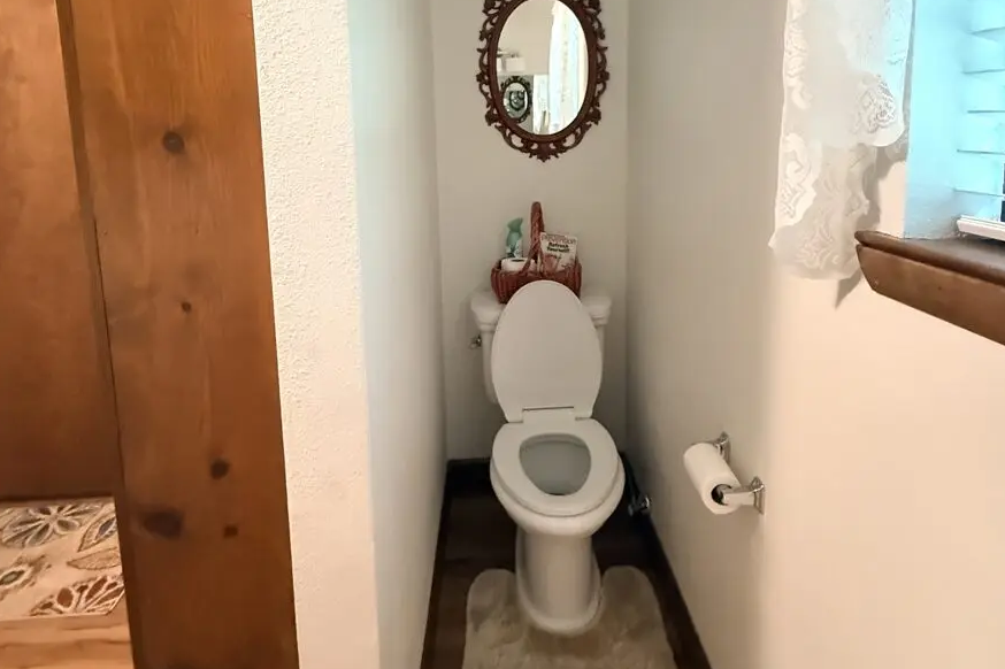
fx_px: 558
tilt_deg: -5.8
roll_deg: +2.8
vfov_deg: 59.9
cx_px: 512
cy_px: 203
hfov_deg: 84.0
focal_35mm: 20
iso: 1000
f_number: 2.2
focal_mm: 2.22
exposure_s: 1/40
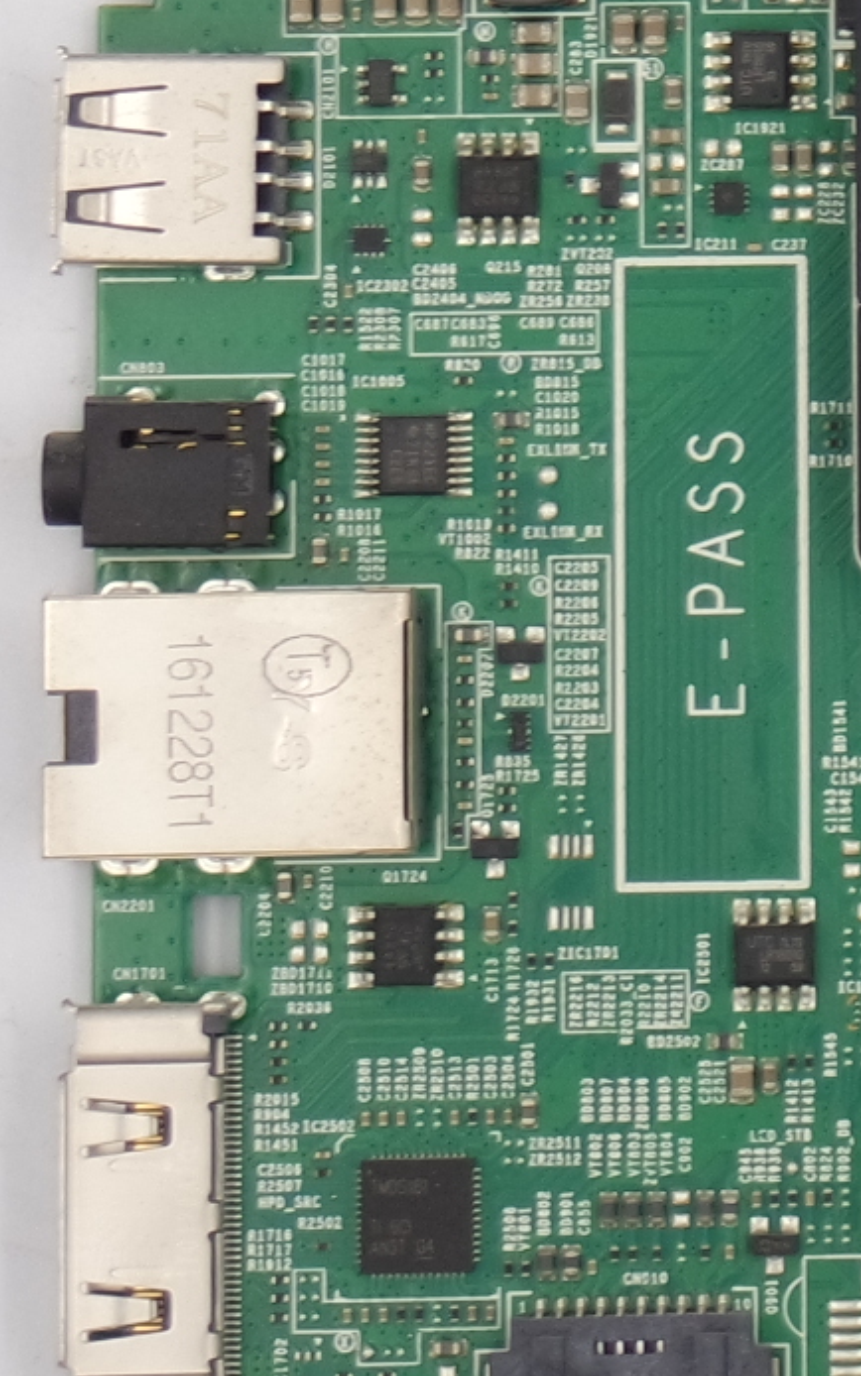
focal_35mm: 223
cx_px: 1722
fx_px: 8369
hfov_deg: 5.8
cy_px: -331
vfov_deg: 9.3
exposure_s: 1/80
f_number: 5
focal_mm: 19
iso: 200
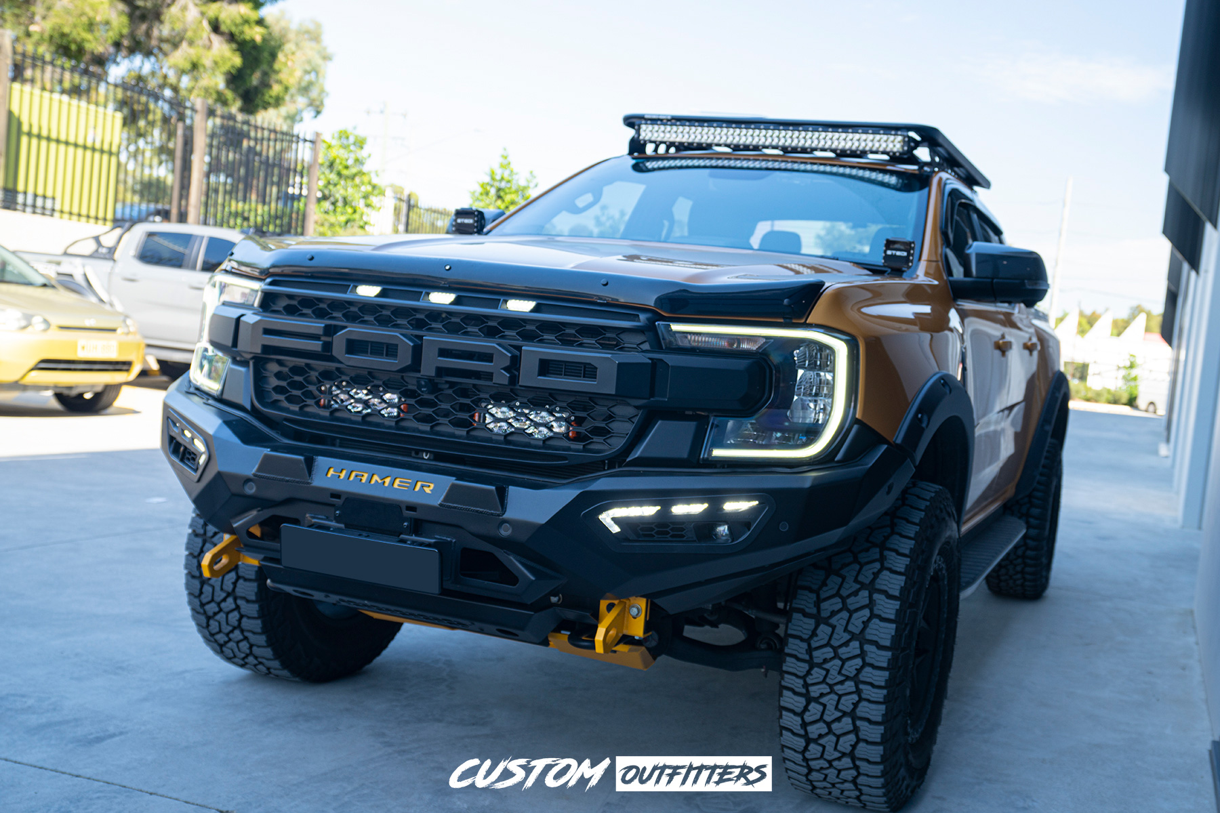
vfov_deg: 45.0
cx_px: 610
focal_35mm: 29
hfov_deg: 63.7
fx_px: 983
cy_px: 406
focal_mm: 29
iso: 100
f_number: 4.5
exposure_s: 1/80
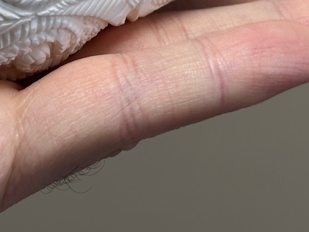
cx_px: 161
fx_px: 1304
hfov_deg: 13.5
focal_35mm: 146
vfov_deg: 9.9
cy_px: -114
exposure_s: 1/121
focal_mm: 6.86
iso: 64
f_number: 1.78
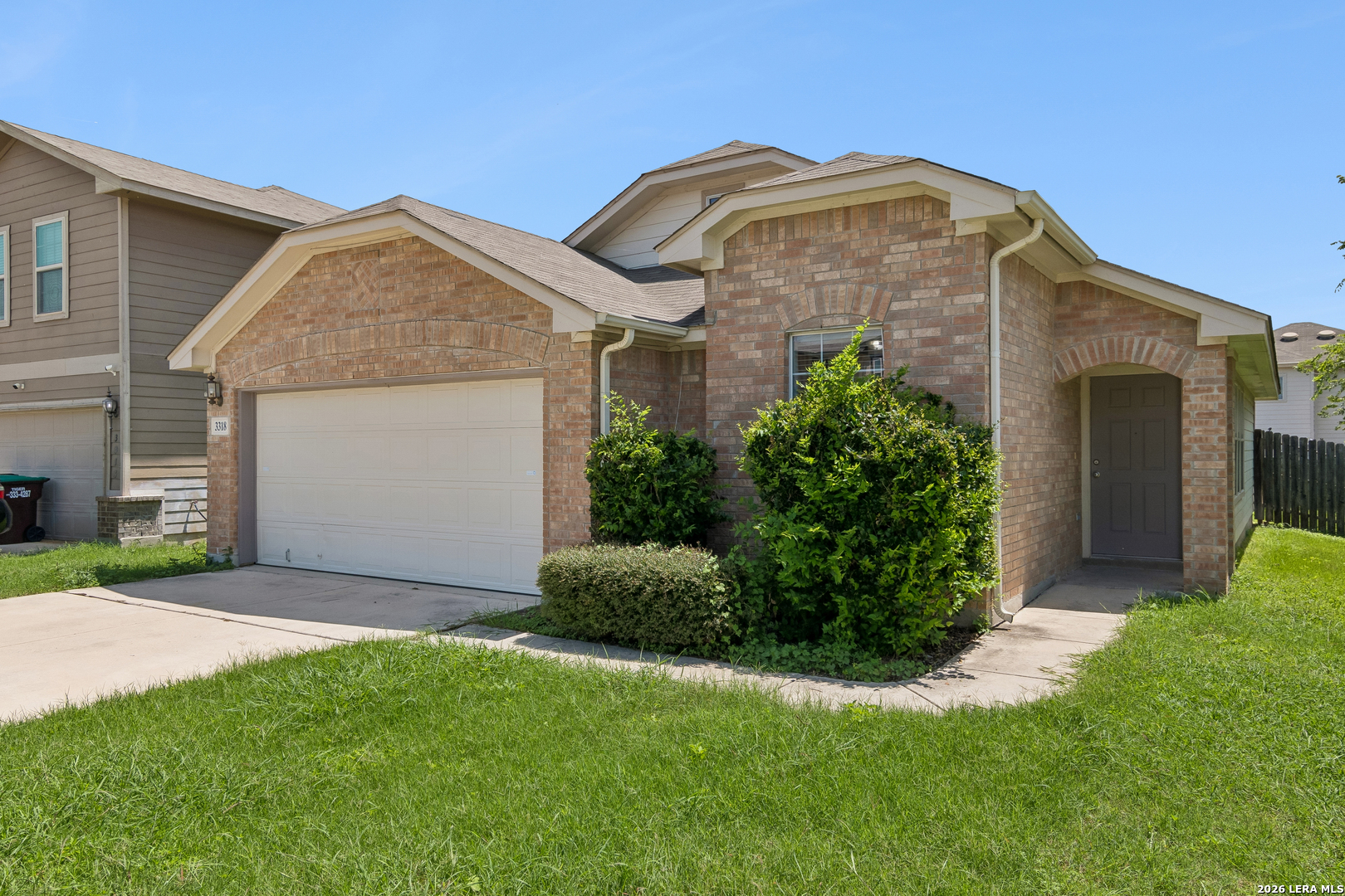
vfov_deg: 53.1
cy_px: 448
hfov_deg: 73.7
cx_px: 672
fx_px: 897
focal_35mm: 24
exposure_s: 1/500
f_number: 10
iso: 100
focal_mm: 16
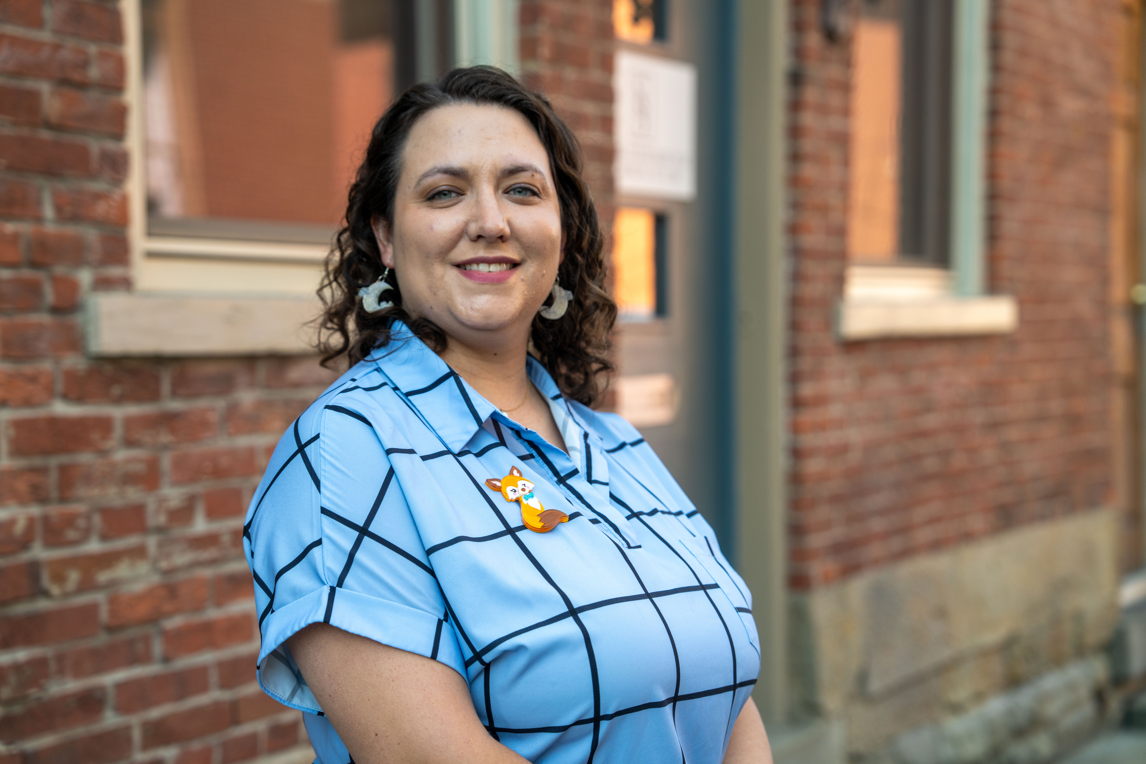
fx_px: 1942
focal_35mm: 61
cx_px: 573
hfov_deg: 32.9
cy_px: 382
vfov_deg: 22.3
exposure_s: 1/125
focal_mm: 61
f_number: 3.2
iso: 320
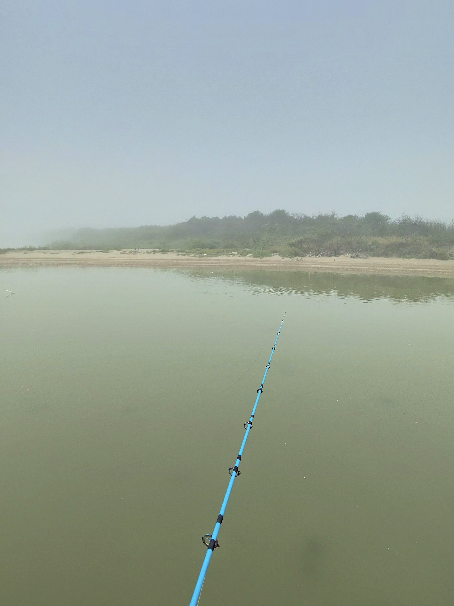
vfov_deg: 106.2
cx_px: 227
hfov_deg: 89.9
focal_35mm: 13
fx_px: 227
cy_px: 303
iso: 61
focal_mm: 2.24
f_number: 2.2
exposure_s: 1/500
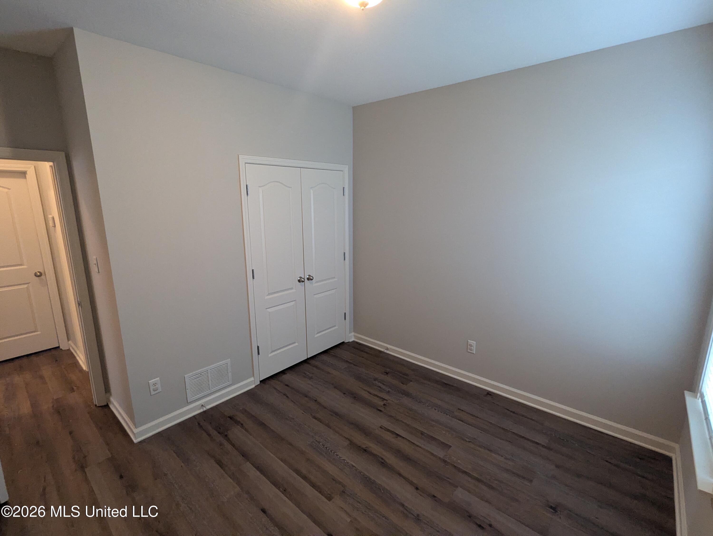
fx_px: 330
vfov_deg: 78.2
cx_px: 356
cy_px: 268
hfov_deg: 94.4
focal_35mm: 16
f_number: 2.2
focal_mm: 2.35
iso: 468
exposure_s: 1/24
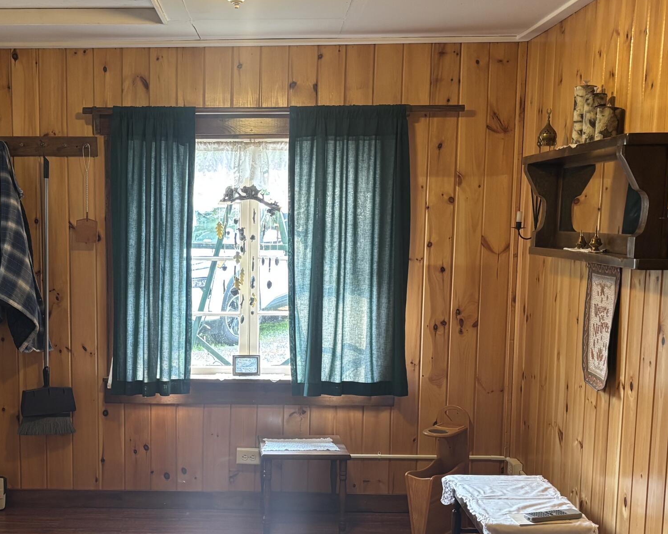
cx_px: 233
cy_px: 352
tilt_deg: -7.3
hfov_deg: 36.4
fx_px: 1008
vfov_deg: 29.5
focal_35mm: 51
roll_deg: -0.9
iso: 200
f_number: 1.6
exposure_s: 1/60
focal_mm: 5.96
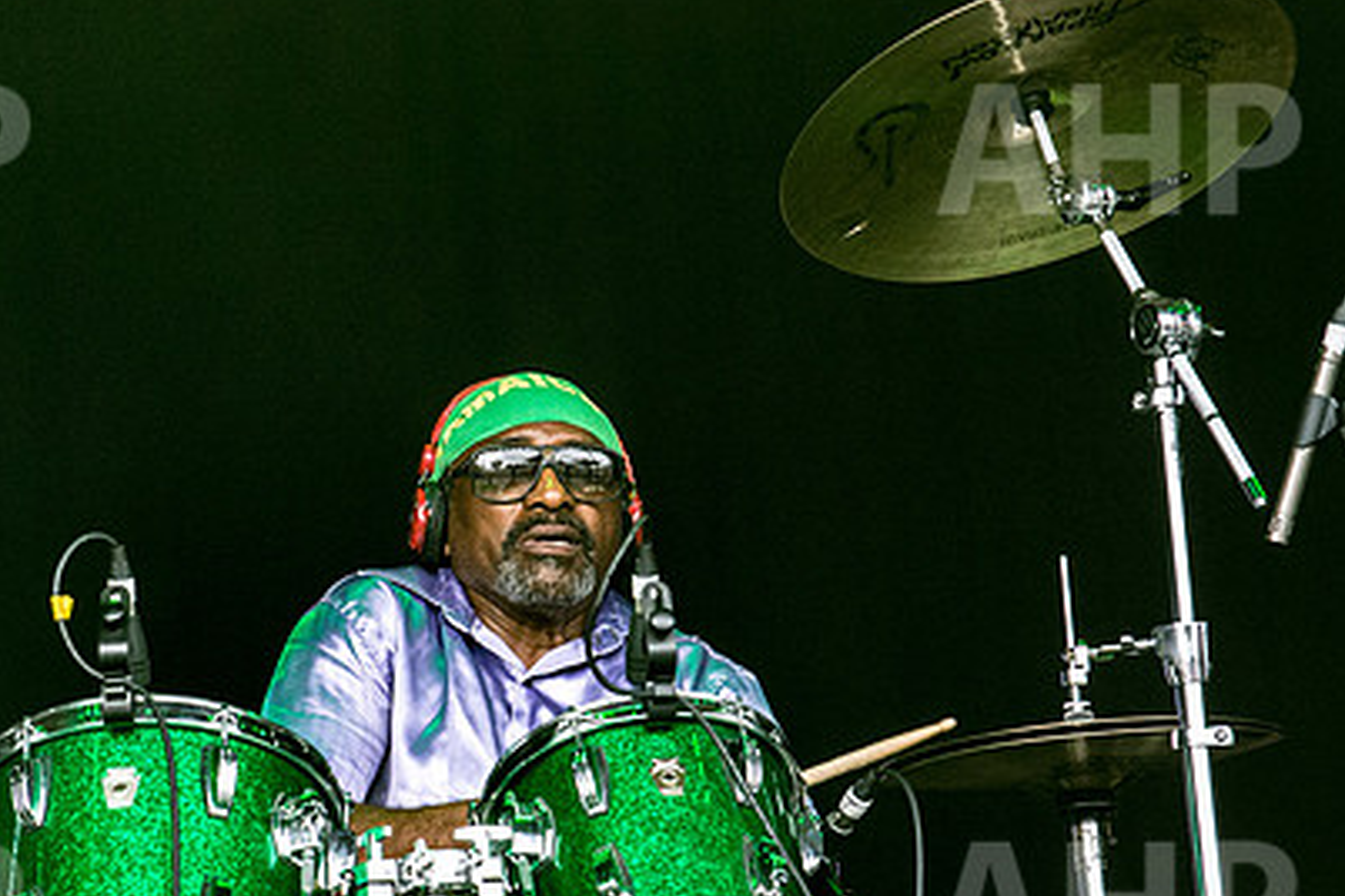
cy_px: 511
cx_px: 532
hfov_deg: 6.0
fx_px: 12851
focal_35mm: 344
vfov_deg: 4.0
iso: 6400
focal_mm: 200
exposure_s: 1/800
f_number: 5.6
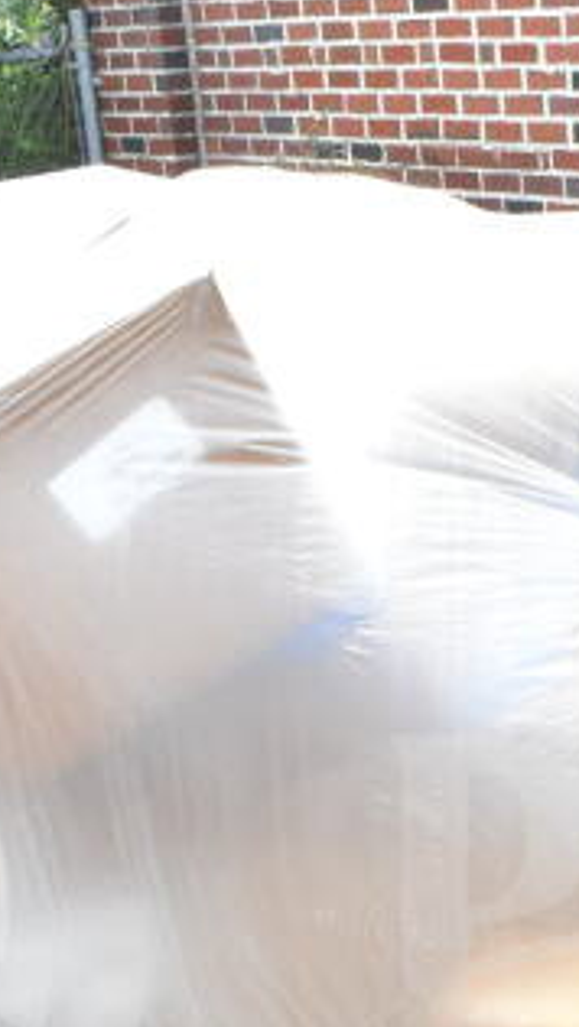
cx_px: 680
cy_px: 991
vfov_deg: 22.6
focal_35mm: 91
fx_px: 2481
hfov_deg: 13.0
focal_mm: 20
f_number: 11
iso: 1600
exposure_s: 1/500
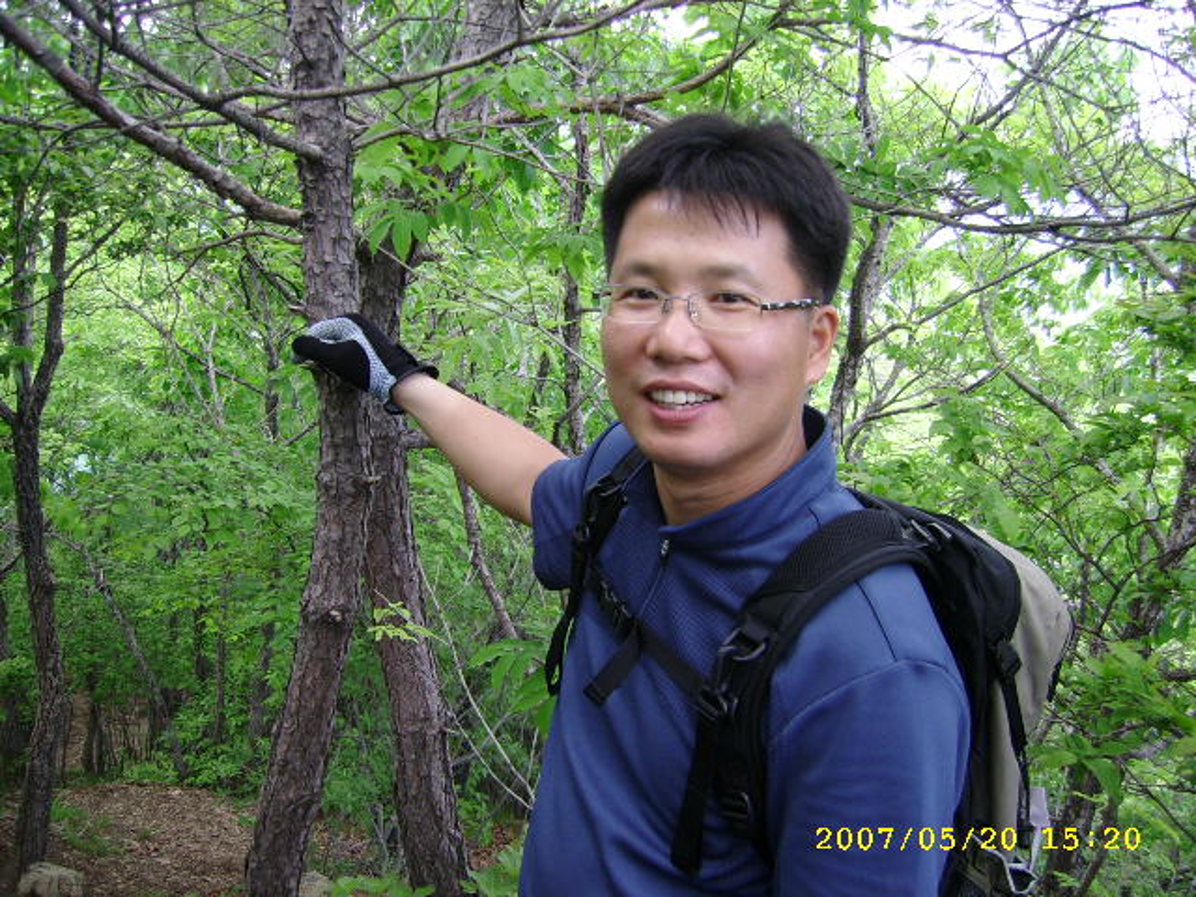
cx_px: 598
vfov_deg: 40.7
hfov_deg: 52.6
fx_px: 1209
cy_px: 448
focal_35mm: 35
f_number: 2.8
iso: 100
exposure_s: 1/78
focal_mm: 5.95
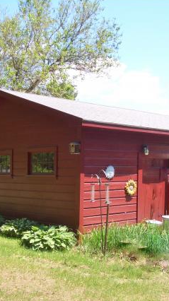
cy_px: 151
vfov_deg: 39.9
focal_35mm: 52
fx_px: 415
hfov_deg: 23.0
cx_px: 87
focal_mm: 5.8
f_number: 4.3
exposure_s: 1/160
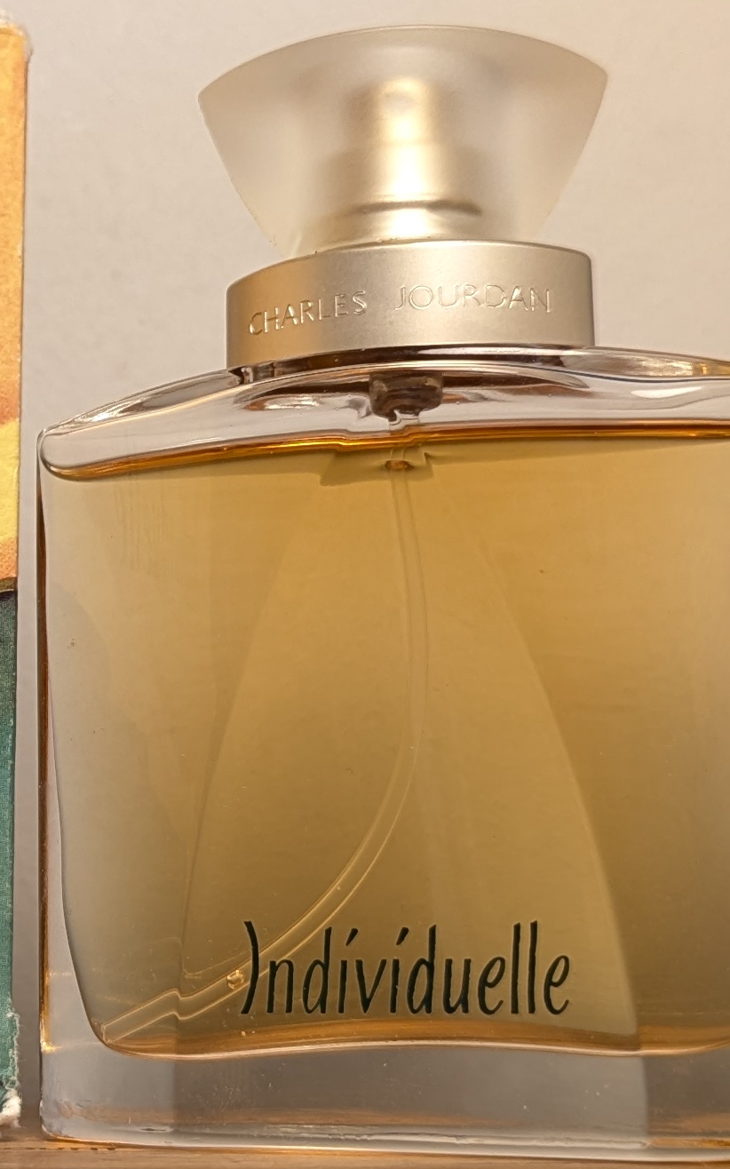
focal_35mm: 79
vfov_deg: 26.1
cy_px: 509
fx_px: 2516
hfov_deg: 16.1
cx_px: -37
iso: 134
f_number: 1.85
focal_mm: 6.81
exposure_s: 1/100
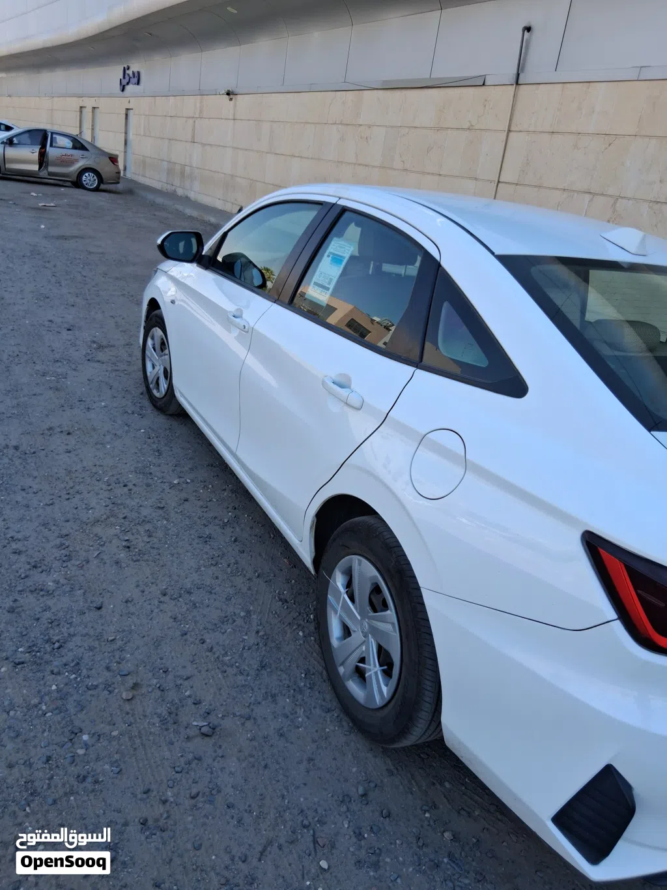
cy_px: 445
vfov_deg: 67.3
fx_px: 668
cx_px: 334
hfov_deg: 53.1
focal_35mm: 26
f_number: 1.8
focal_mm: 3.98
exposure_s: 1/216
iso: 25
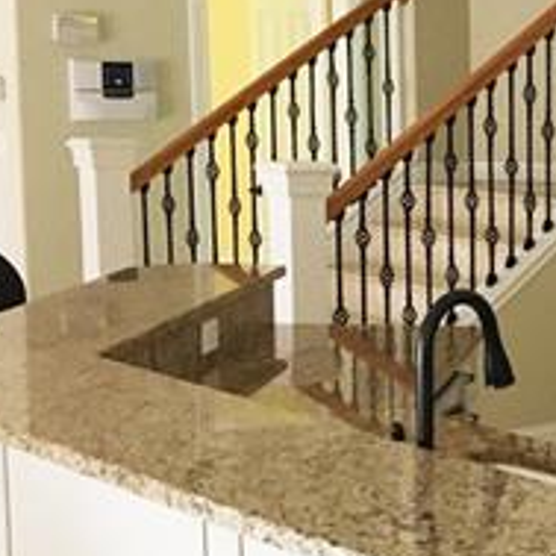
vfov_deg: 19.9
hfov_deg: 17.4
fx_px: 1581
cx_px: 897
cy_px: 291
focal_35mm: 87
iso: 200
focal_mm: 4.15
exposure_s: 1/30
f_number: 2.2
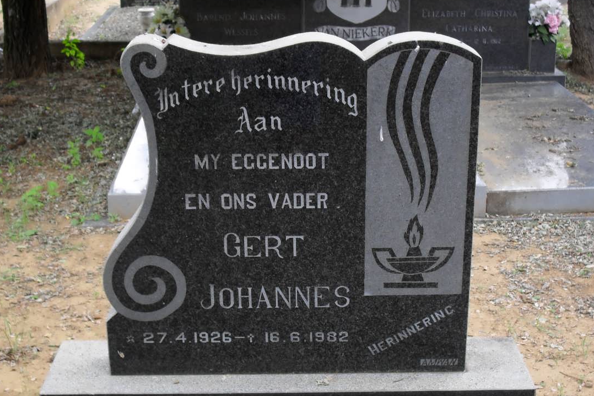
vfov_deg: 20.6
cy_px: 240
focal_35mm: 66
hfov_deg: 30.5
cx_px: 298
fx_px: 1089
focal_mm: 10.1
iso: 100
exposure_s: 1/60
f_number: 4.3
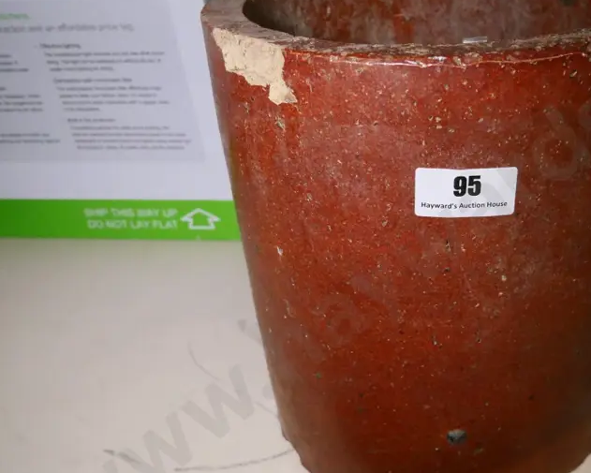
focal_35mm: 38
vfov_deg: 39.2
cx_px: 450
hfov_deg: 46.1
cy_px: 234
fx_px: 665
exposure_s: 1/800
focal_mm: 12
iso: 3200
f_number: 3.5
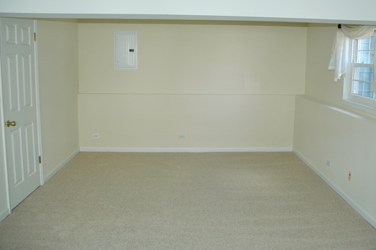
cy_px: 105
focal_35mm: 33
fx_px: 345
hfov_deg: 57.2
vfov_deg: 39.8
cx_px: 202
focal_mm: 18
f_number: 3.5
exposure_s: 1/60
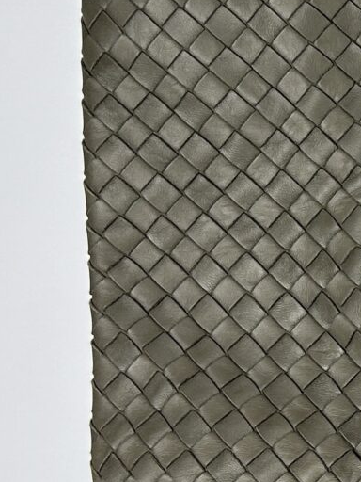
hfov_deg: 10.4
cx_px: 750
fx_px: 1808
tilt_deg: -10.0
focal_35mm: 130
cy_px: 349
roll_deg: -1.1
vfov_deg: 15.1
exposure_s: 1/104
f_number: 1.5
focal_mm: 5.7
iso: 32
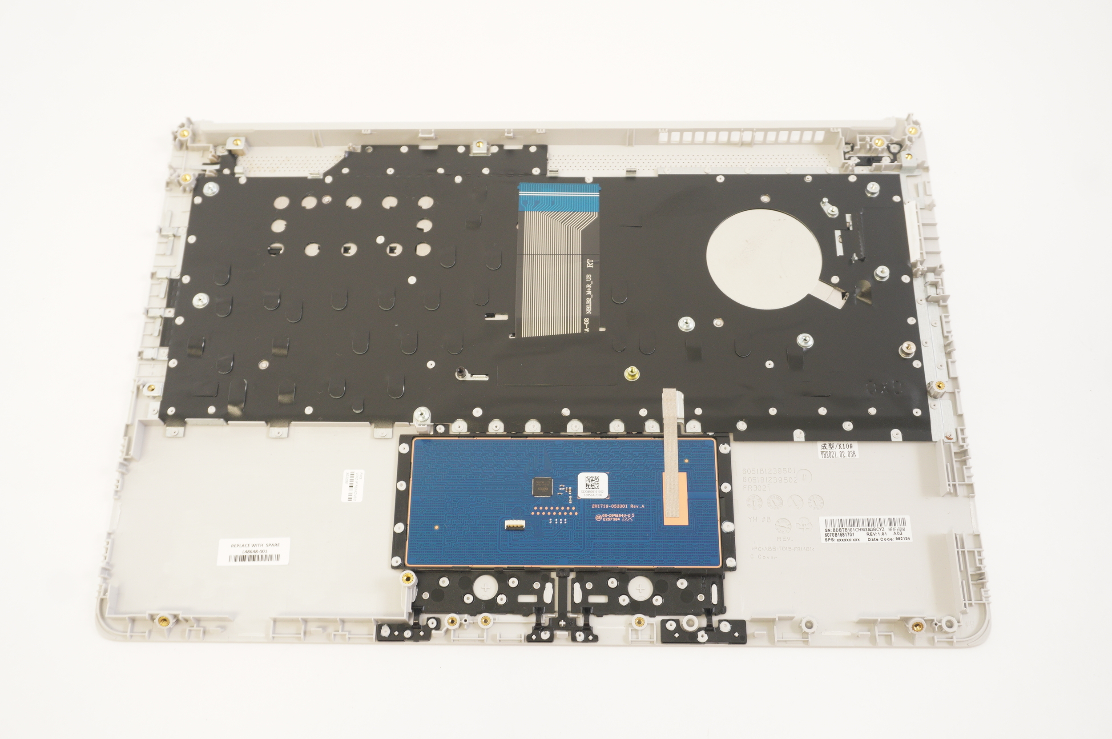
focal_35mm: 34
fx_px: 1065
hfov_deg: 55.1
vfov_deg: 38.3
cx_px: 556
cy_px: 370
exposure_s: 1/13
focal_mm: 23
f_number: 5.6
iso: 400
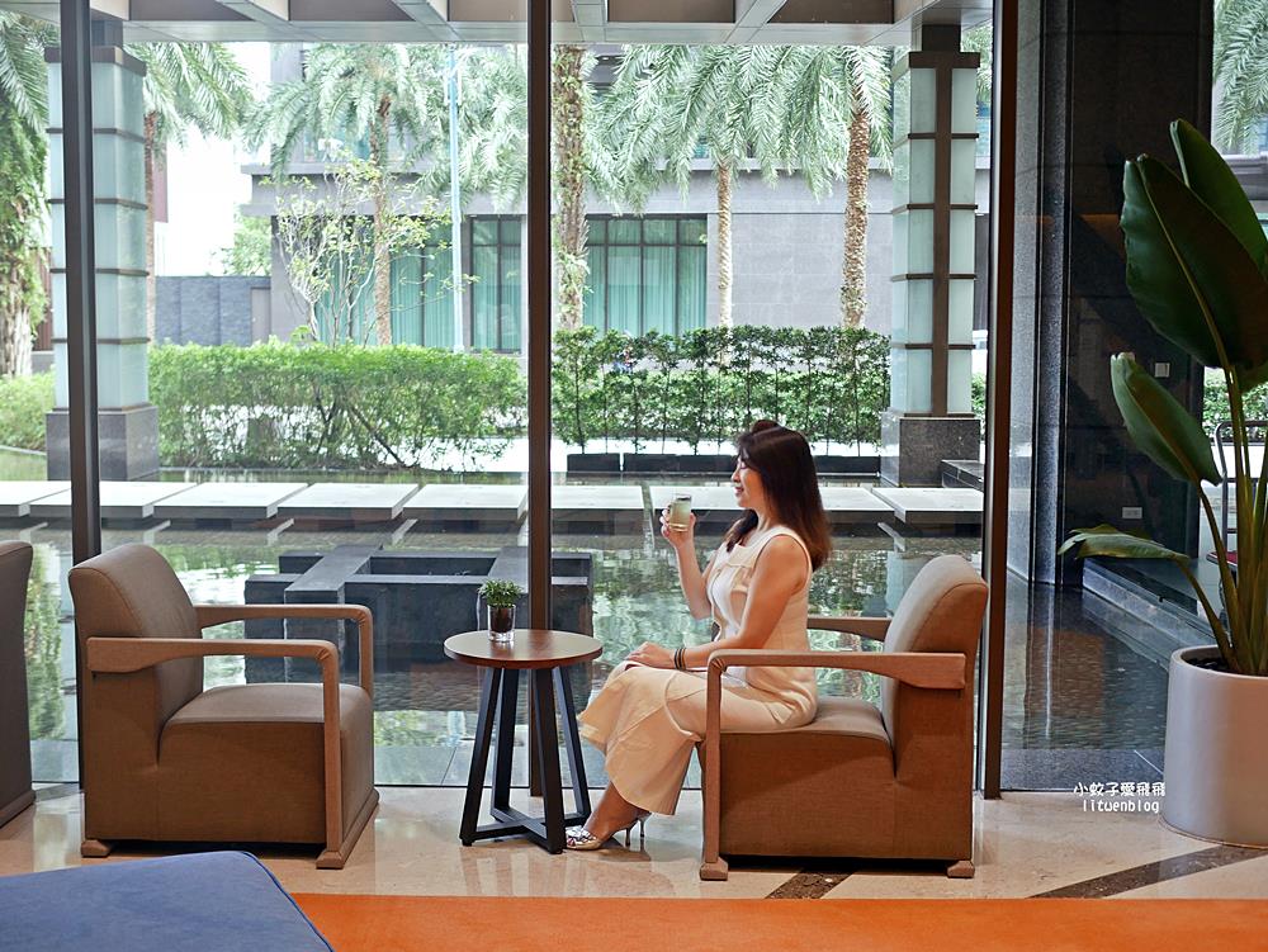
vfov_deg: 29.1
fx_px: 1832
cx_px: 634
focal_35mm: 50
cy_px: 476
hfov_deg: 38.2
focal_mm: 25
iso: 200
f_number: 1.8
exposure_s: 1/100
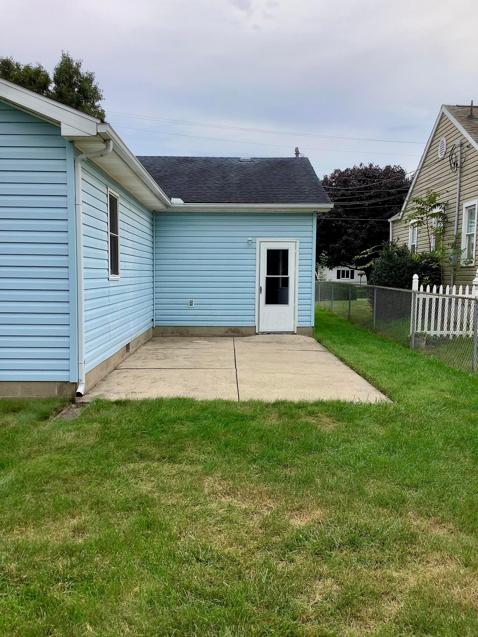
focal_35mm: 31
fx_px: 571
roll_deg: -0.1
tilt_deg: -6.0
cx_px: 239
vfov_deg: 58.4
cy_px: 318
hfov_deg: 45.4
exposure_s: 1/762
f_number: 2.4
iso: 25
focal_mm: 3.3
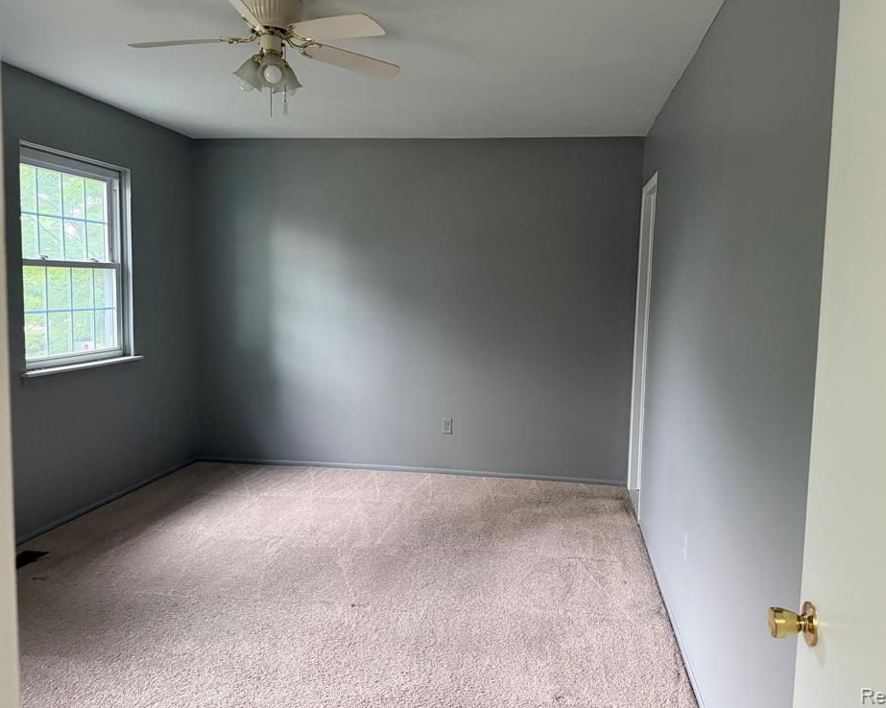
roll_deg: -1.1
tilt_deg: -5.2
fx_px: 682
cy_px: 342
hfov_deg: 66.0
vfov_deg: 54.9
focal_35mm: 26
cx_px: 466
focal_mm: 6.76
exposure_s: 1/60
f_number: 1.78
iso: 640
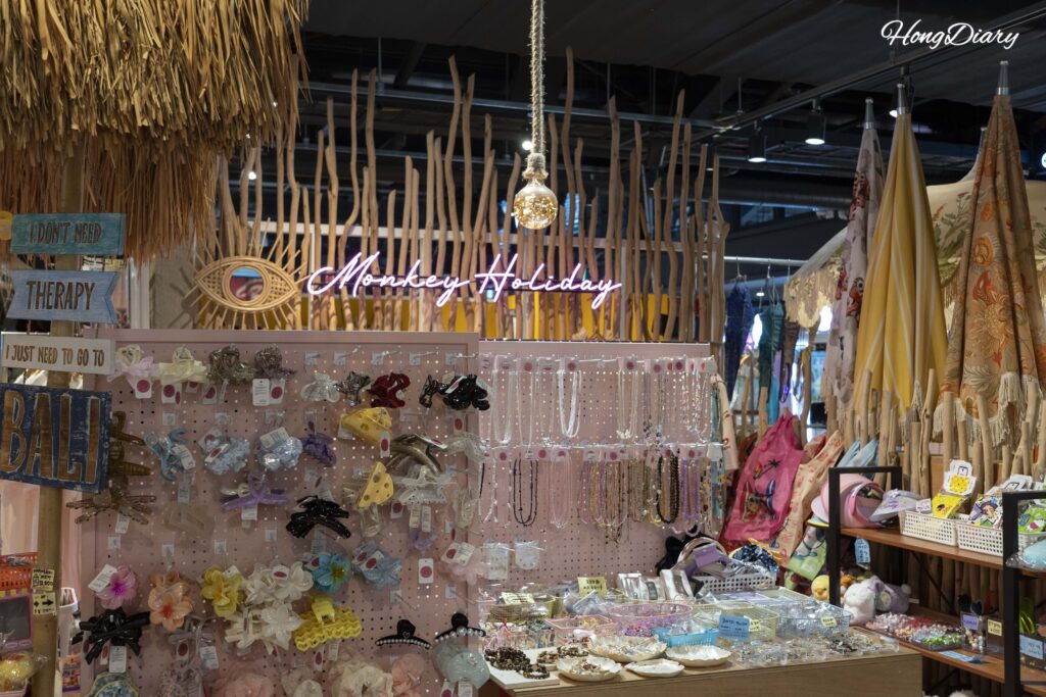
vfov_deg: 34.2
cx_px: 523
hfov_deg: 49.5
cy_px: 348
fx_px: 1133
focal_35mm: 39
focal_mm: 39
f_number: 5
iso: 2000
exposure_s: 1/160
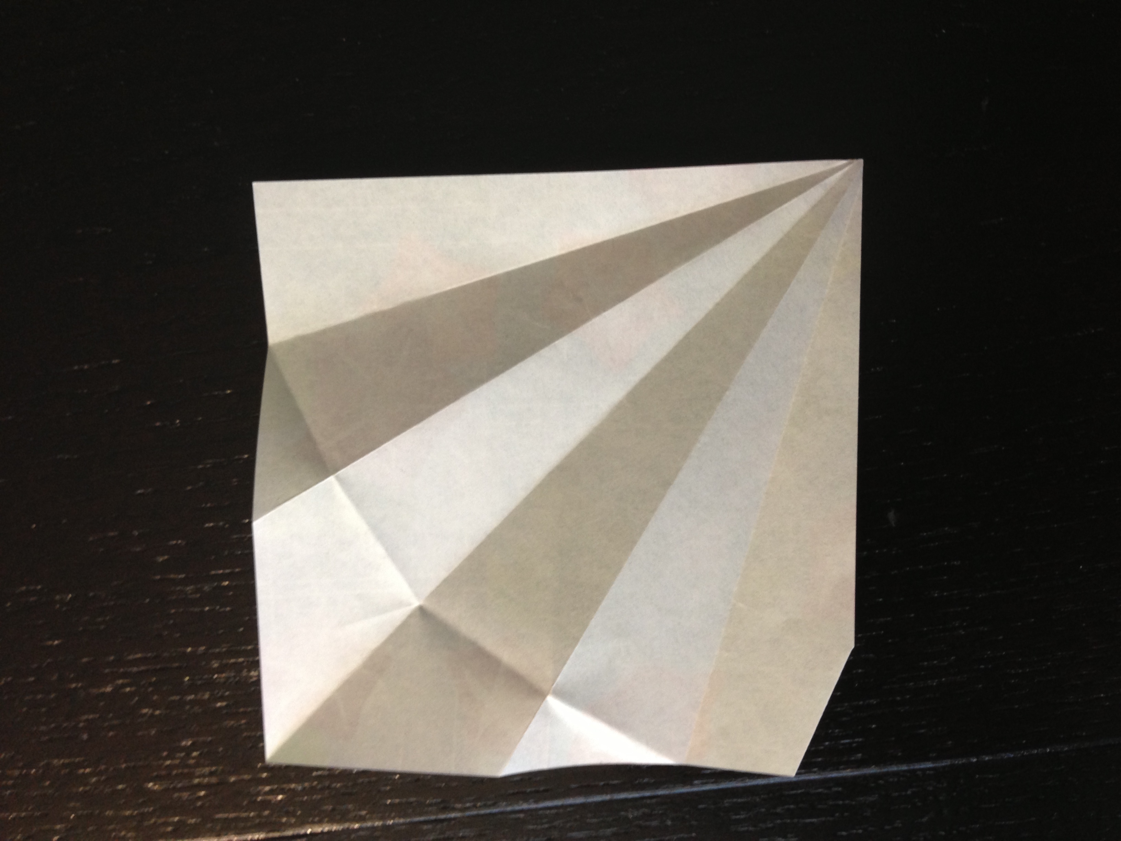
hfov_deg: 55.4
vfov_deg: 42.9
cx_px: 560
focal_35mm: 33
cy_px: 420
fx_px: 1069
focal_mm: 4.13
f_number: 2.4
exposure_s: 1/20
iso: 125
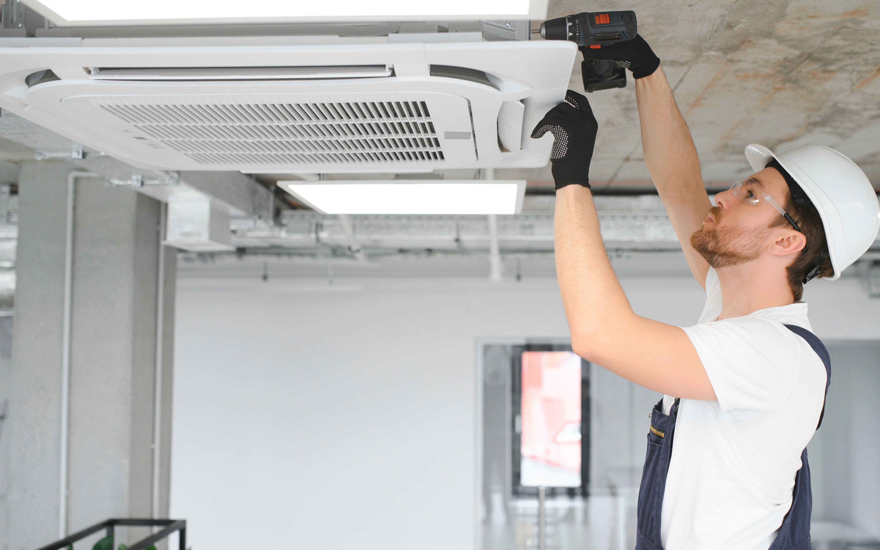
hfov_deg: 49.3
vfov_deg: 32.0
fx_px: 959
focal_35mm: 40
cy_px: 269
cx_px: 462
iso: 320
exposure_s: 1/200
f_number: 2.5
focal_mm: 35
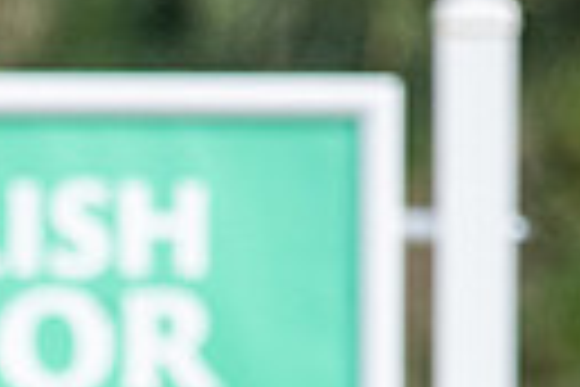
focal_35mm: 2468
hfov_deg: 0.8
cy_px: 563
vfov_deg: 0.6
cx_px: -415
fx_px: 39759
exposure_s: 1/2500
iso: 500
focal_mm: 300
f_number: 4
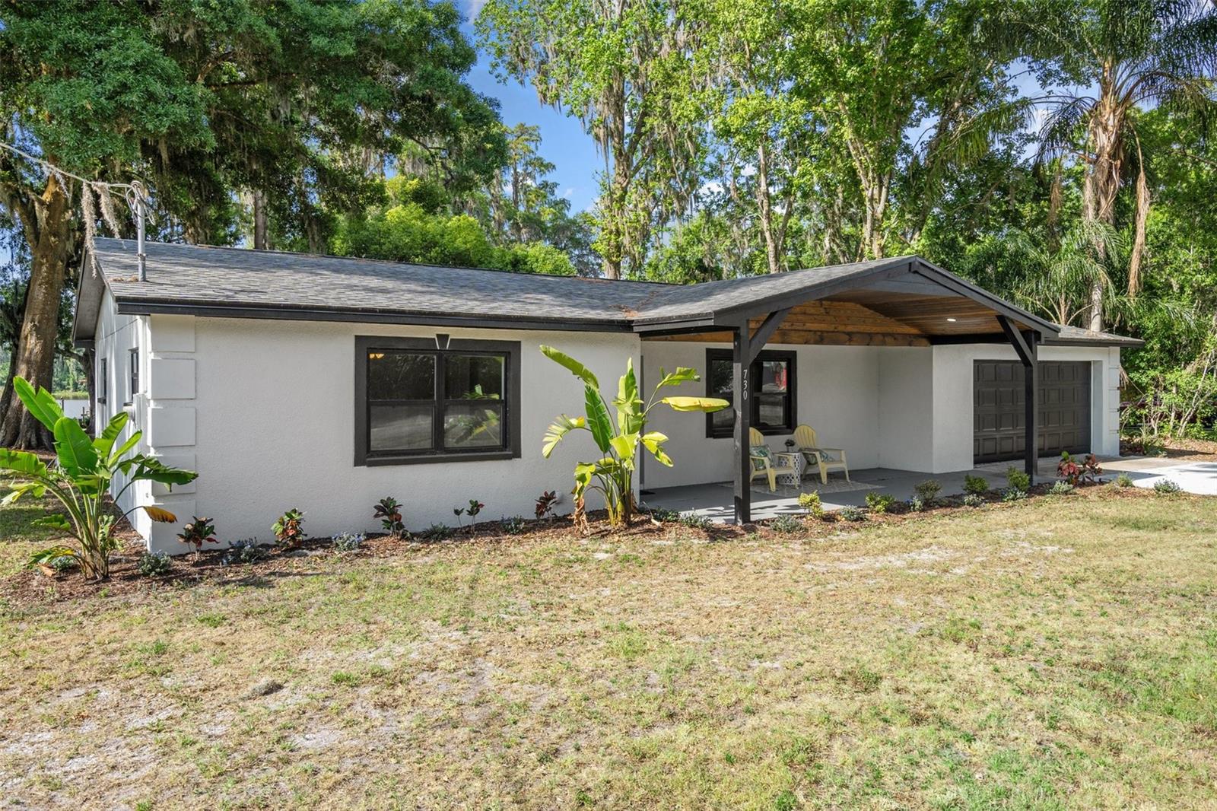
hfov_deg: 71.5
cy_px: 406
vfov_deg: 51.3
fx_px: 845
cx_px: 608
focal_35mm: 25
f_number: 8
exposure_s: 1/250
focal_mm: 25
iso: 320
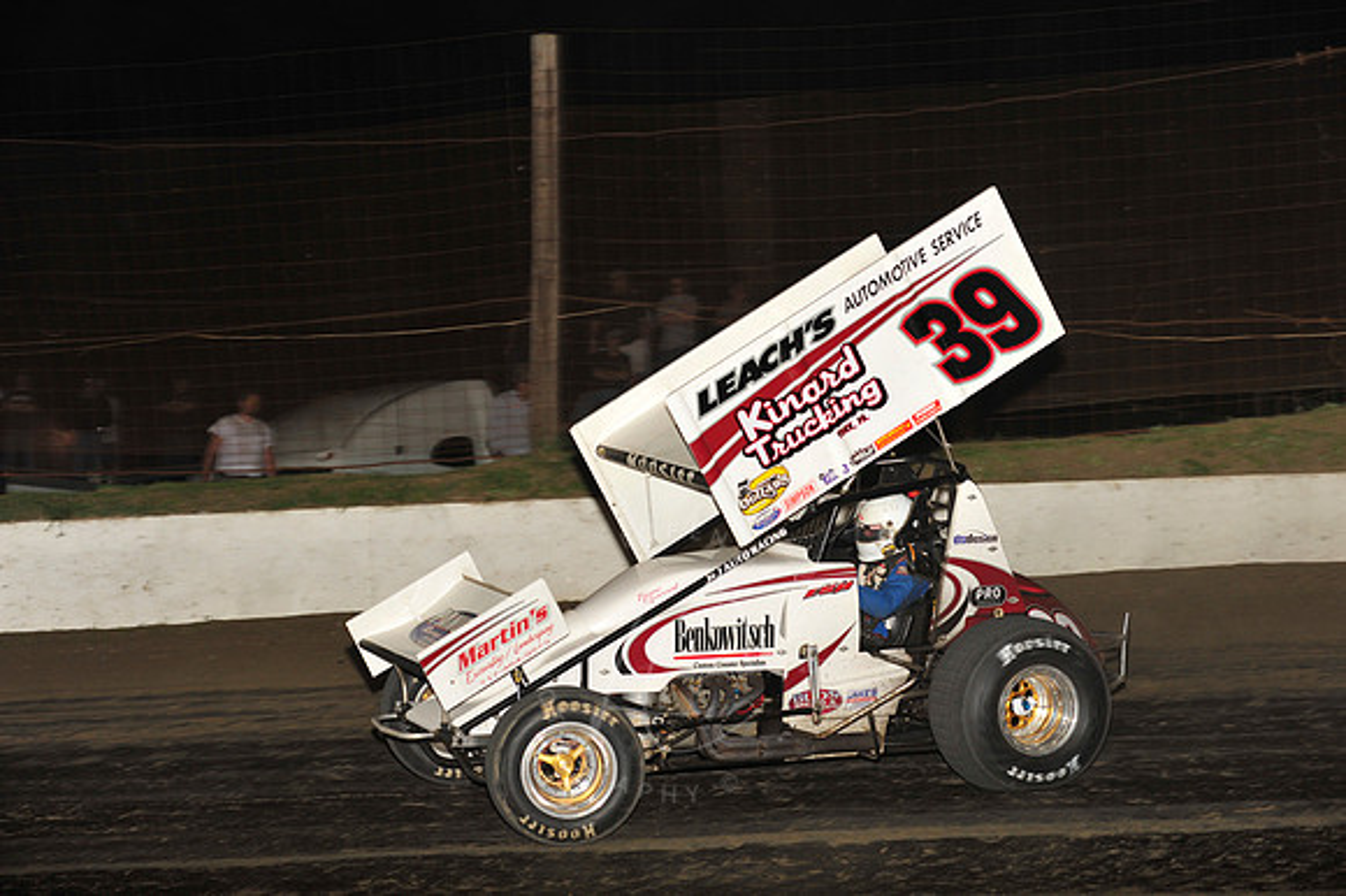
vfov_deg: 13.0
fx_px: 3923
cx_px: 673
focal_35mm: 105
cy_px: 448
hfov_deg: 19.5
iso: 800
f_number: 6.3
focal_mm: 105
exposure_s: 1/320
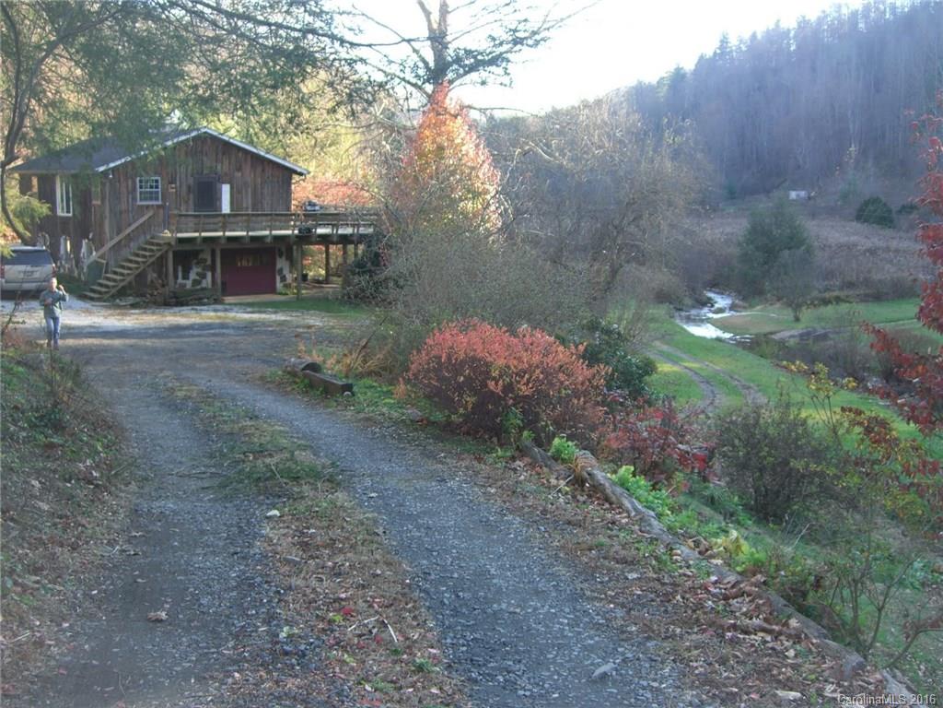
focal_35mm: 38
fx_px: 1035
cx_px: 472
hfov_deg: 49.0
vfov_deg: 37.7
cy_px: 354
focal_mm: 7.9
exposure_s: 1/60
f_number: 2.8
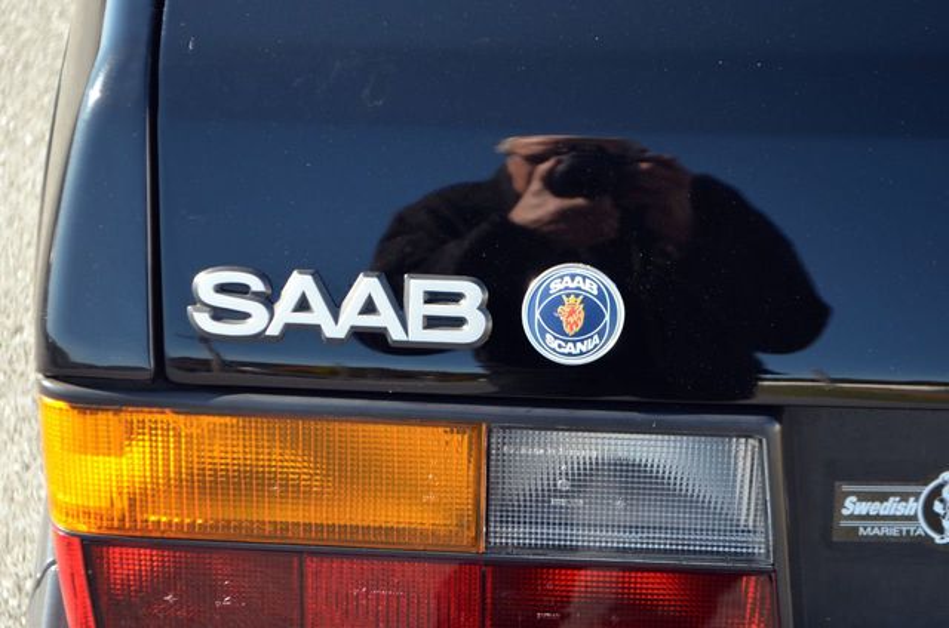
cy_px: 314
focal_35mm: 82
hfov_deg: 24.7
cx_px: 474
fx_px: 2170
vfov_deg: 16.5
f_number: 6.3
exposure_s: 1/160
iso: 200
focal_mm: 55
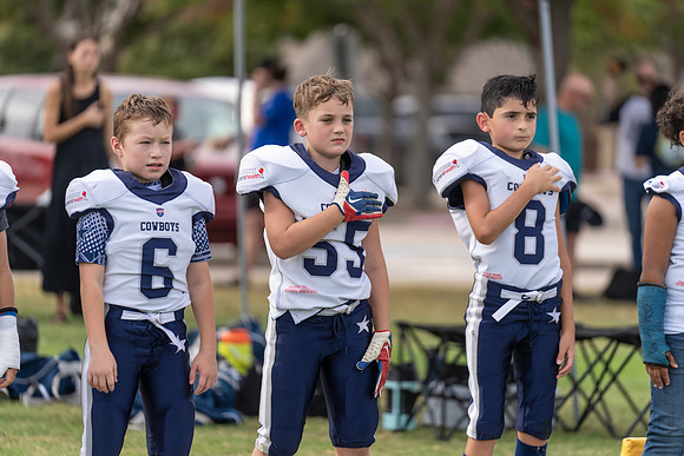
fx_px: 3801
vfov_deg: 6.9
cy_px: 228
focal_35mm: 200
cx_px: 342
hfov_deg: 10.3
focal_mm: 200
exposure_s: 1/1250
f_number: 2.8
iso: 160
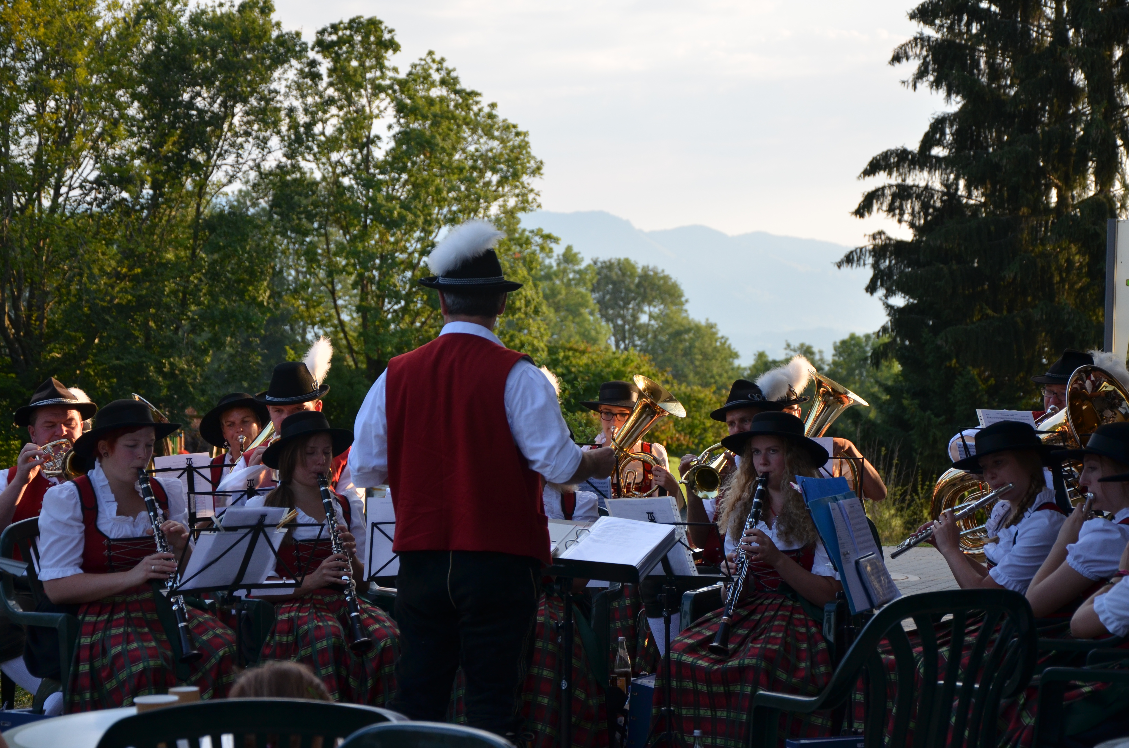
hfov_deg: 20.7
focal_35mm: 99
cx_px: 564
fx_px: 3098
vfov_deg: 13.8
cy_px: 374
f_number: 5.6
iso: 400
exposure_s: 1/500
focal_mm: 66
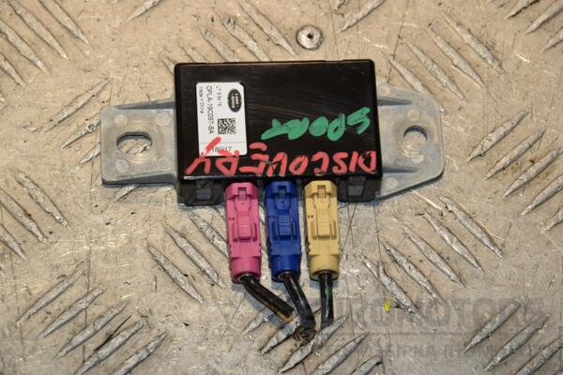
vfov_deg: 8.7
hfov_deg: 13.0
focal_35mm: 158
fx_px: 2463
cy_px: 188
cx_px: 282
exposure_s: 1/200
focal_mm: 105
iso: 800
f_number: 9
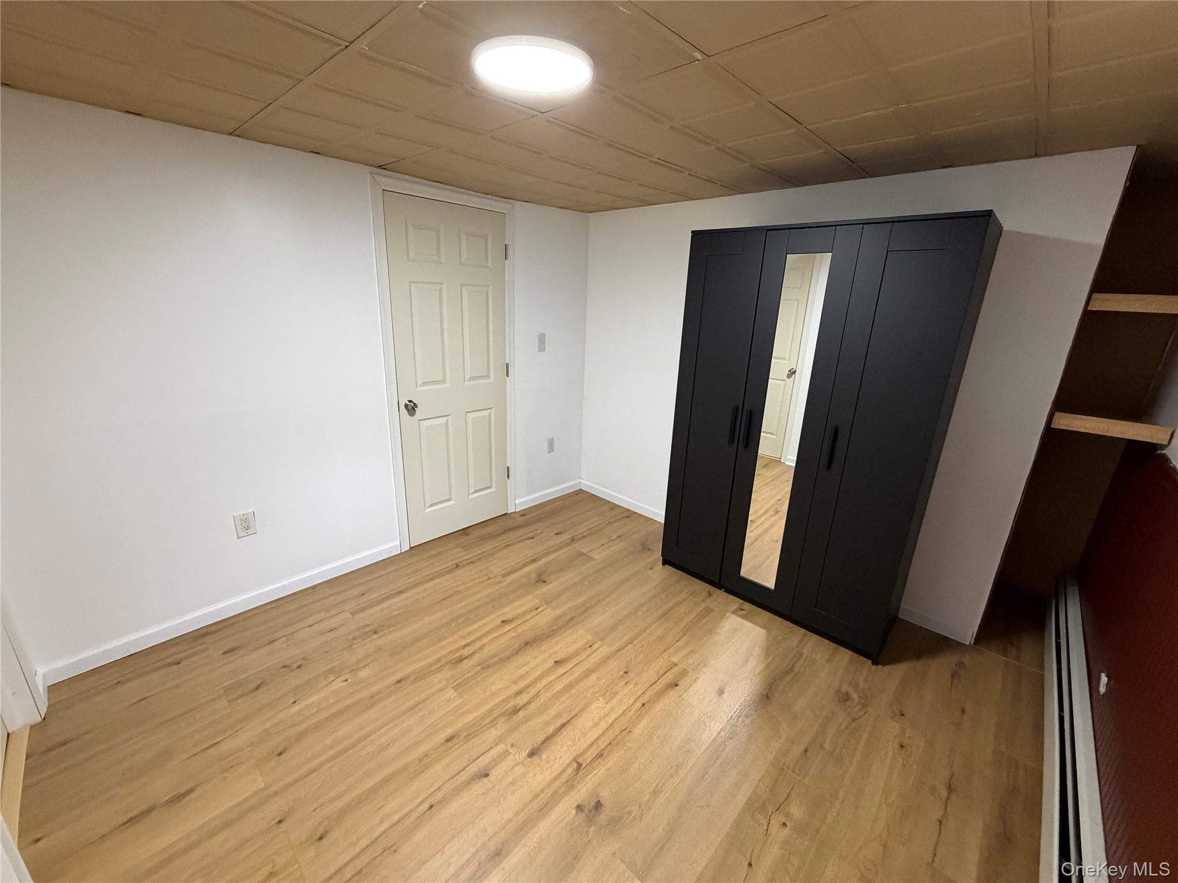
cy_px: 442
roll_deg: -1.3
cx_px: 589
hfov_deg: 102.1
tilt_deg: -16.0
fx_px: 476
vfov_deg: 85.7
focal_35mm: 14
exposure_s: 1/60
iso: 500
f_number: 2.2
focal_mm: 2.22
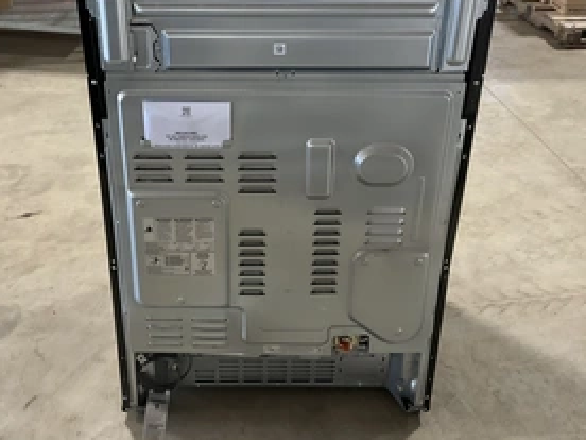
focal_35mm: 42
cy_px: 170
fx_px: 711
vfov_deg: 34.2
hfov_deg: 44.7
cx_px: 263
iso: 160
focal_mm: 3
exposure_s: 1/60
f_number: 1.8
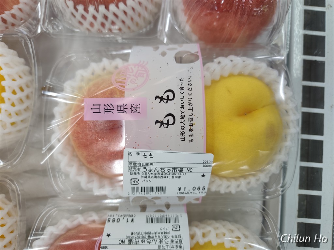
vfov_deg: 58.9
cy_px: 125
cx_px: 167
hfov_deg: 73.9
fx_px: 222
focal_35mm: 23
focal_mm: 6.07
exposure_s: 1/100
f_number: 1.7
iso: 320
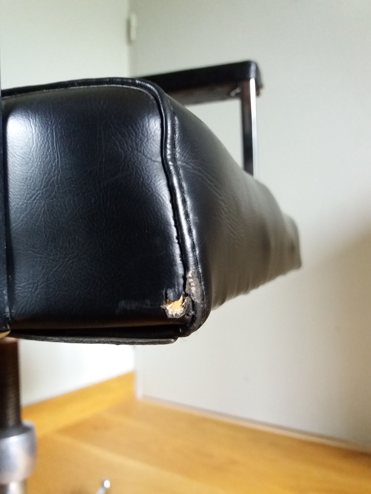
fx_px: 414
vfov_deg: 61.7
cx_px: 186
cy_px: 248
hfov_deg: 48.2
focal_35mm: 29
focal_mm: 3.7
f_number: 1.9
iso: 400
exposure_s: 1/17
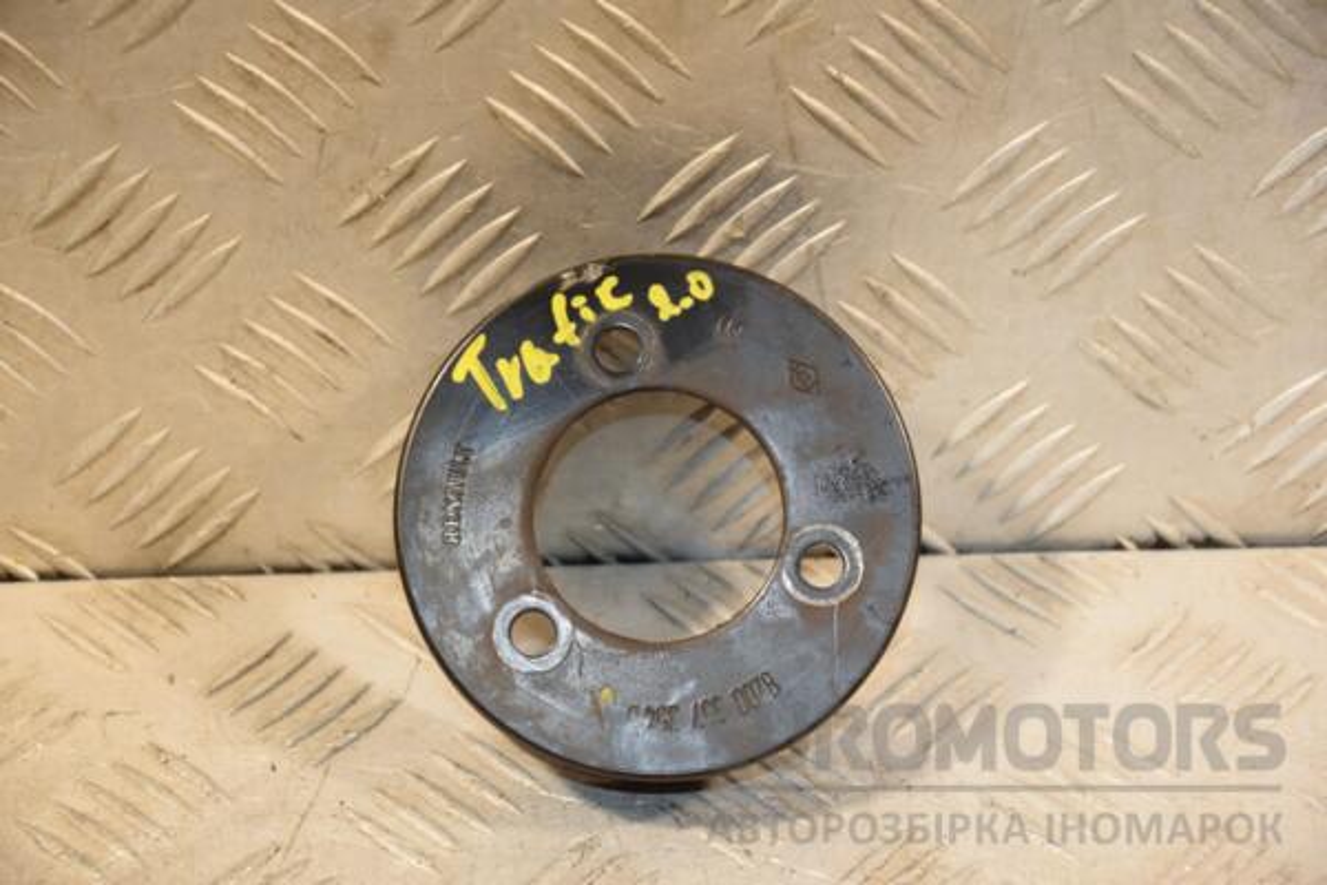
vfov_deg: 10.2
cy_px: 442
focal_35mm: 135
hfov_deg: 15.2
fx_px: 4976
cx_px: 664
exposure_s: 1/160
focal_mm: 90
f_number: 5.6
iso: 800
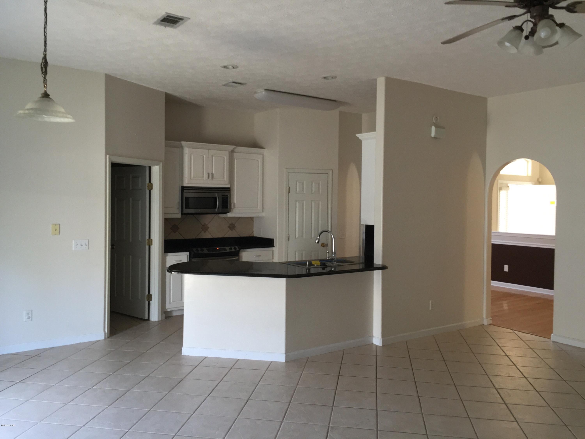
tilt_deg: +0.5
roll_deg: -2.1
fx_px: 490
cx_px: 292
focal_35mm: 29
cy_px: 220
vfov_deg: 48.2
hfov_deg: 61.7
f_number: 2.2
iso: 250
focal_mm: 4.15
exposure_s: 1/20
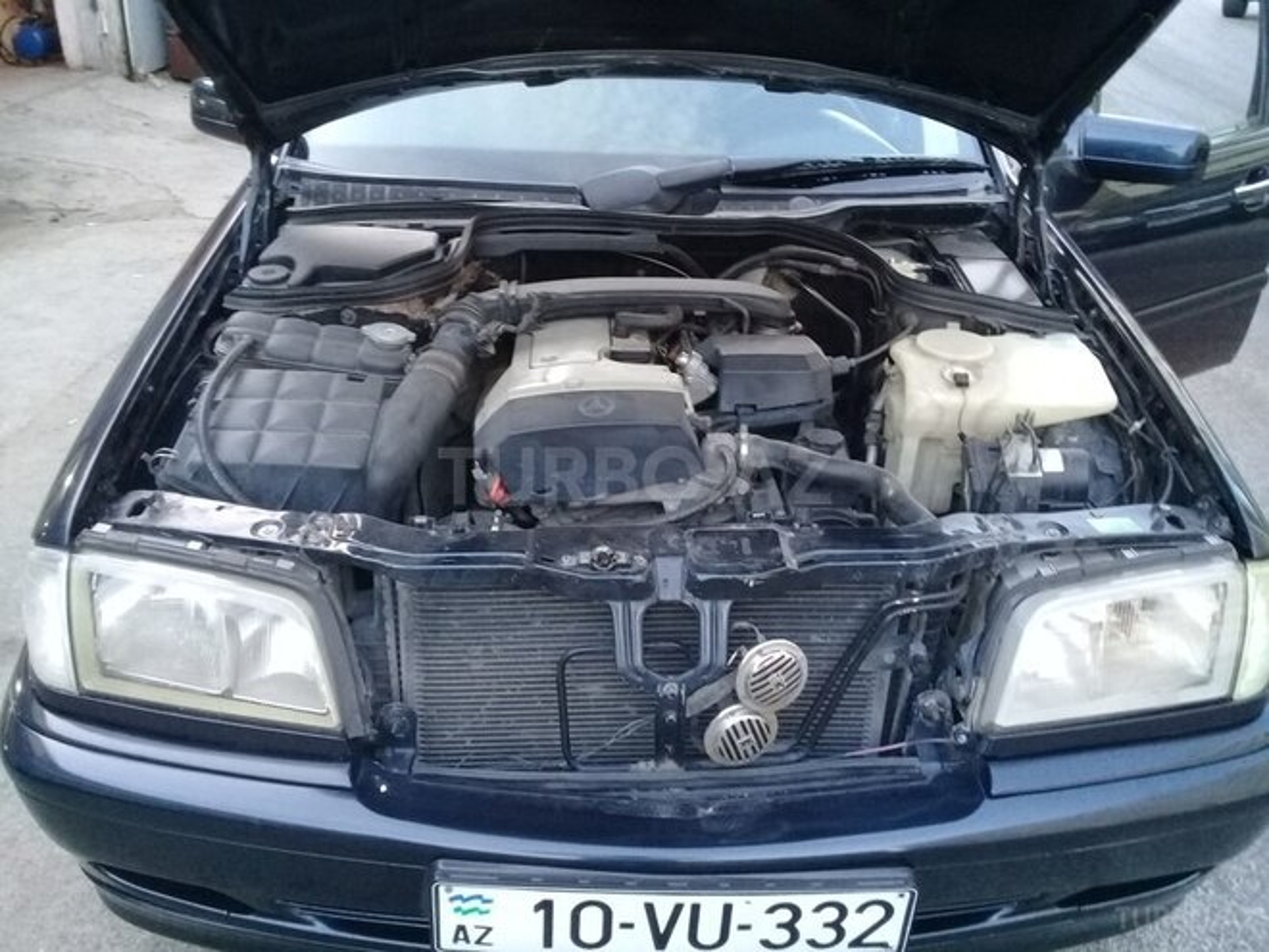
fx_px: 1136
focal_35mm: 31
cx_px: 634
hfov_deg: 58.4
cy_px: 476
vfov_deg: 45.4
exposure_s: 1/17
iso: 200
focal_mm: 3.3
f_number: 2.2
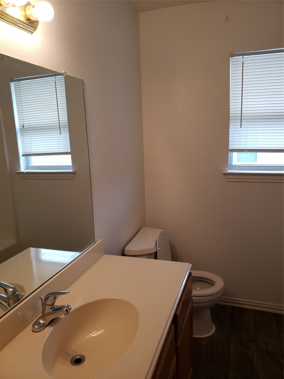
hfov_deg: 53.1
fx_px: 284
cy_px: 190
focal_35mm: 26
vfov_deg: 67.3
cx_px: 142
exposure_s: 1/60
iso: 64
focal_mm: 4.3
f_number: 2.4
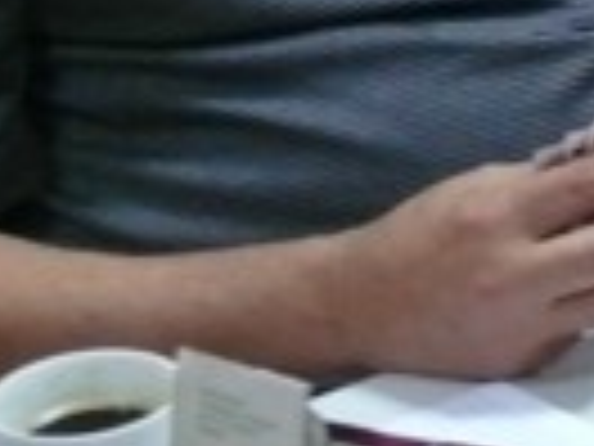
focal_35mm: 187
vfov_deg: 7.8
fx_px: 3209
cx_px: 1105
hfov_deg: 10.0
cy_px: -252
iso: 400
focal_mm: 7.8
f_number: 2.8
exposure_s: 1/20
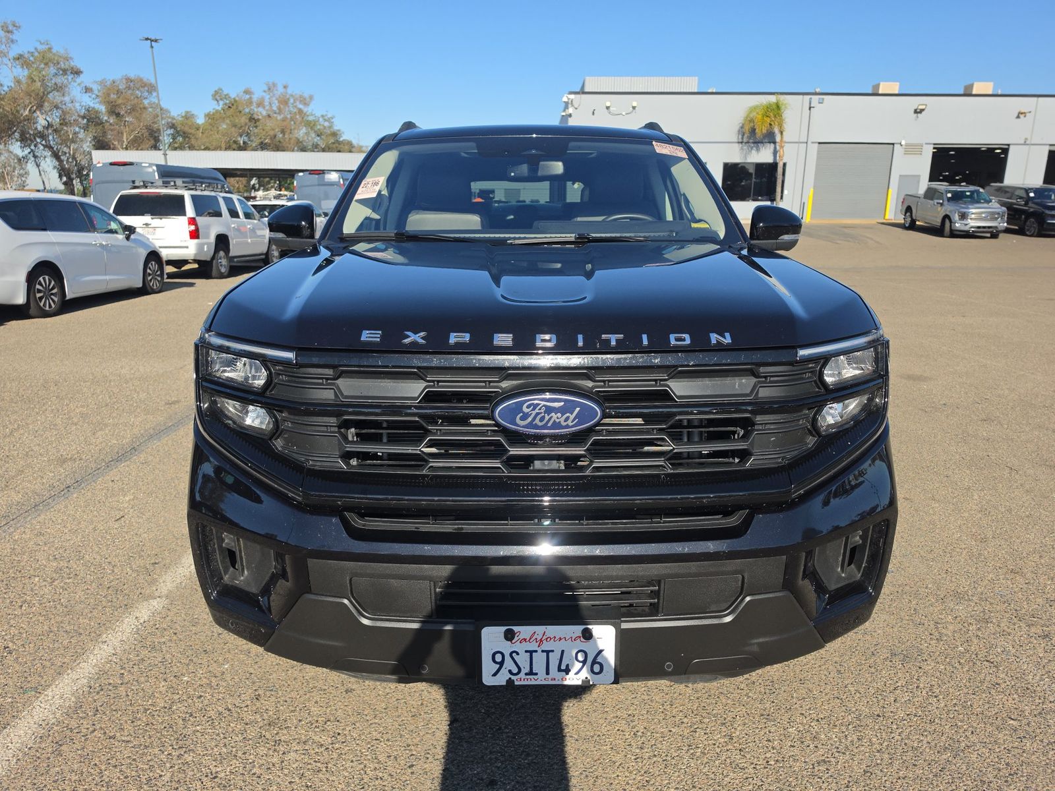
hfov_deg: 73.9
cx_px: 528
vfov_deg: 58.9
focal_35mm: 23
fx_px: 701
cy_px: 396
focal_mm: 6.5
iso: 64
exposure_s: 1/4649
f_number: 1.4
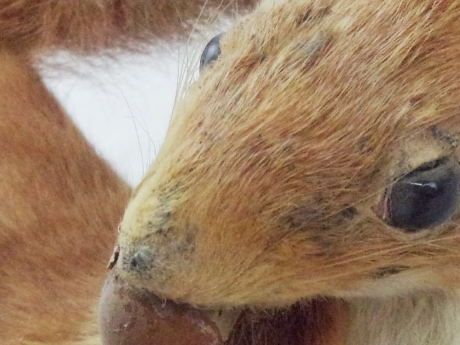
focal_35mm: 91
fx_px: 1209
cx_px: 273
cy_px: 374
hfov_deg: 21.5
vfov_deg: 15.8
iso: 498
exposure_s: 1/125
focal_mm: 5.1
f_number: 3.9
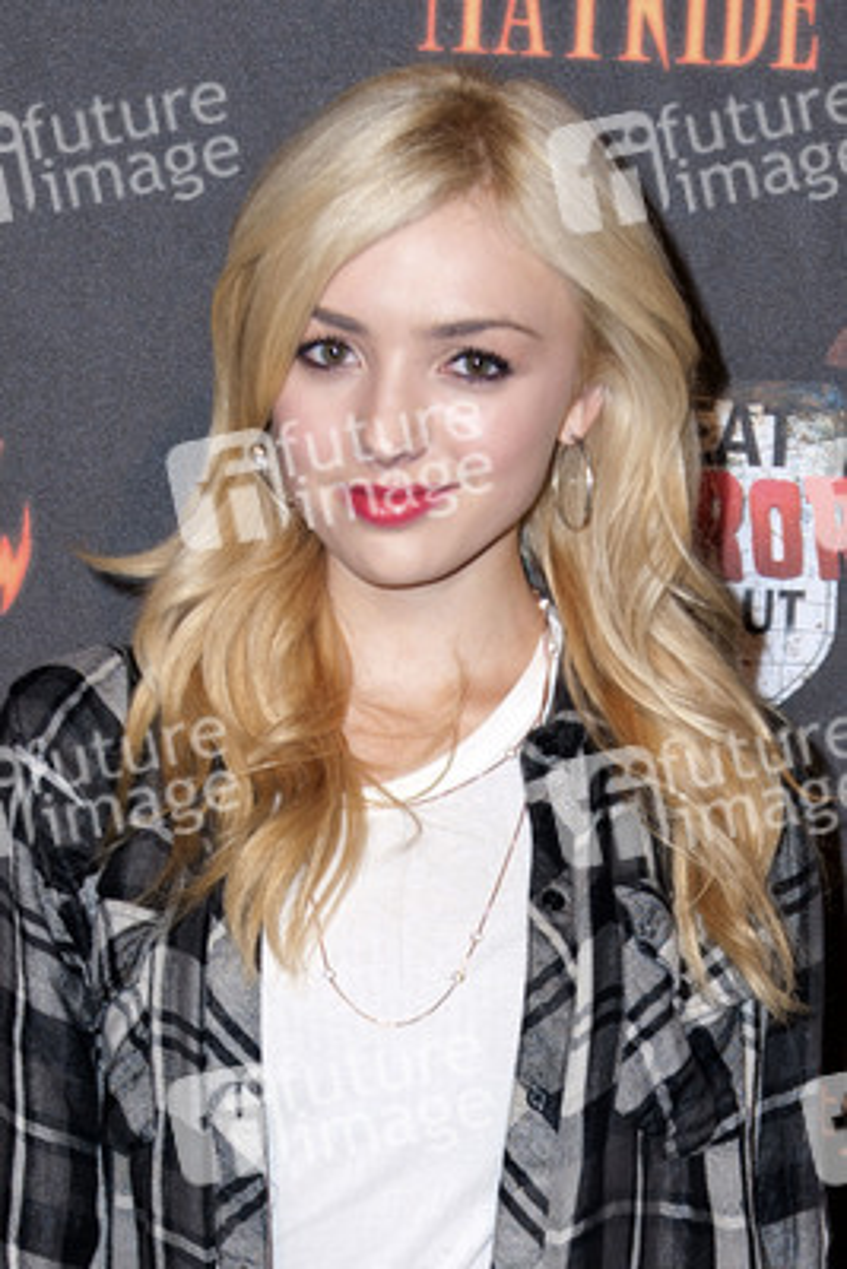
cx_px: 424
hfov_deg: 35.1
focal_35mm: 38
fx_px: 1340
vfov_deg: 50.7
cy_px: 634
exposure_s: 1/60
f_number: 4.5
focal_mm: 38
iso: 200
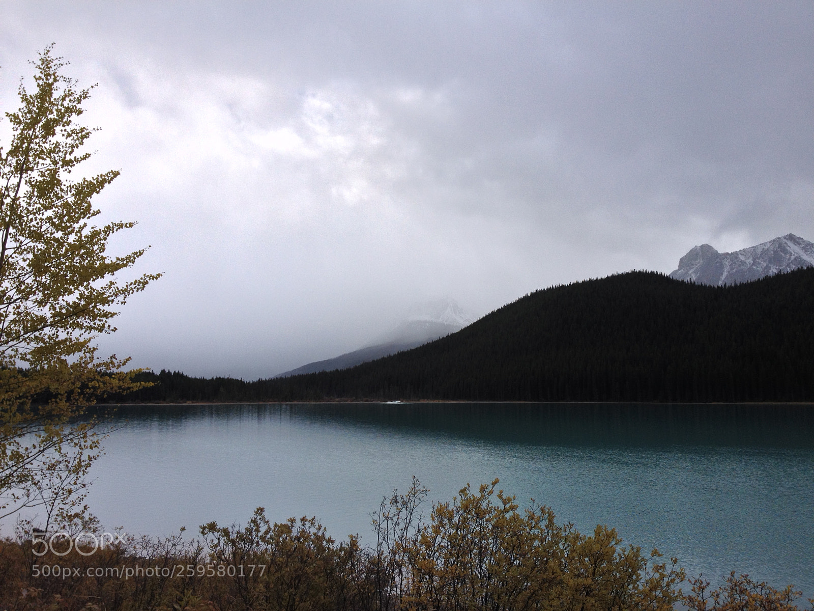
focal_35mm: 35
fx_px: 823
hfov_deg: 52.6
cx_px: 407
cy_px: 306
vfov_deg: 40.7
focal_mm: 4.28
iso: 50
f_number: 2.4
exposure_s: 1/1082
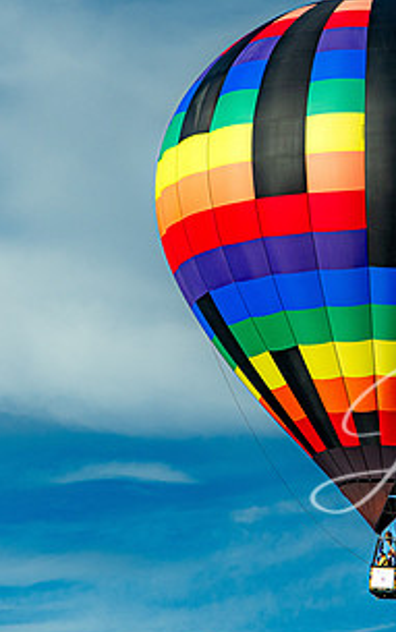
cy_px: 283
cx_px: 369
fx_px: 6018
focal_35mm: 349
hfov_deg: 3.8
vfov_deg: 6.0
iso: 400
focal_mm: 180
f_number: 5.6
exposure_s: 1/4000
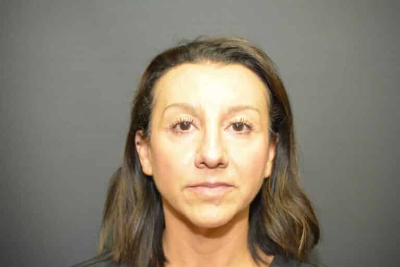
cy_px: 134
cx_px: 200
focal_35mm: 60
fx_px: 667
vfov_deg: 22.6
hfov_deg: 33.4
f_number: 4
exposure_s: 1/60
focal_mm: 40
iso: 640
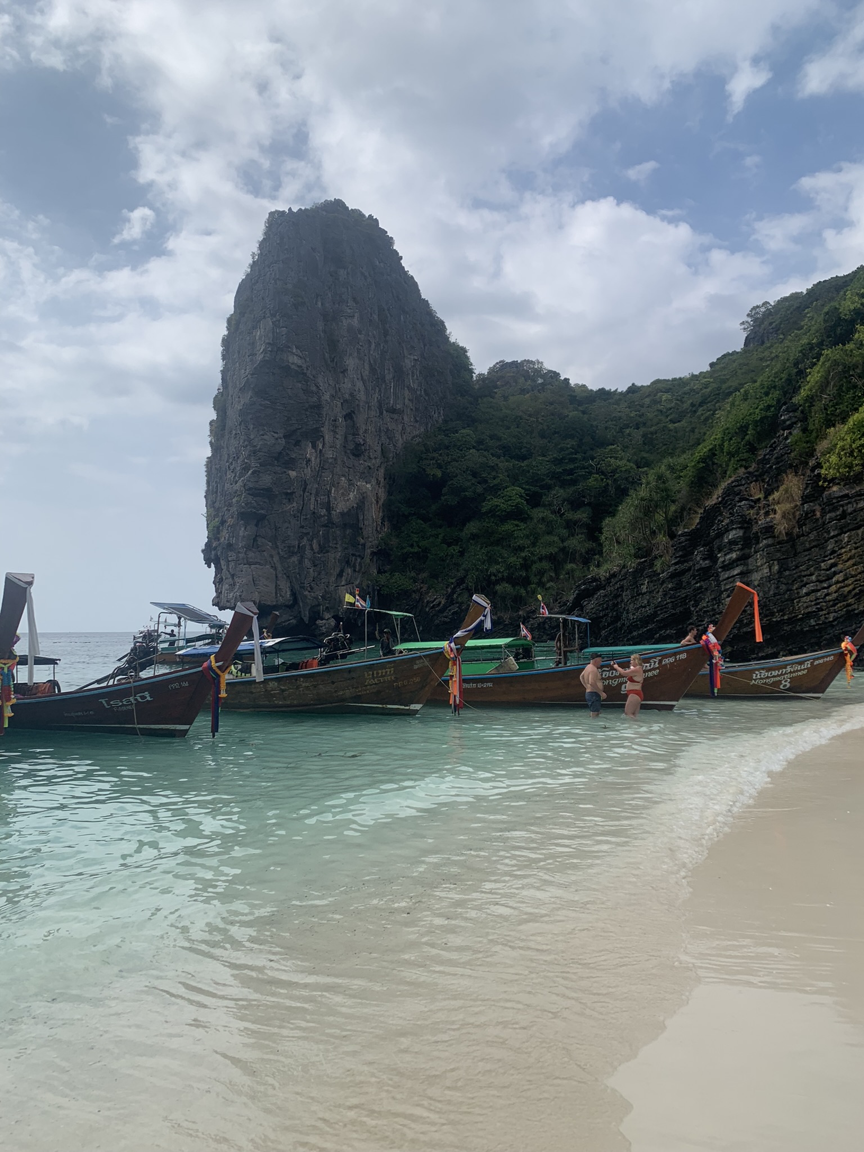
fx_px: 865
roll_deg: +0.5
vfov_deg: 67.3
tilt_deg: +5.7
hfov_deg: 53.1
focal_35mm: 26
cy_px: 576
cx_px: 432
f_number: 1.8
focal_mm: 4.25
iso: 25
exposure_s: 1/3650
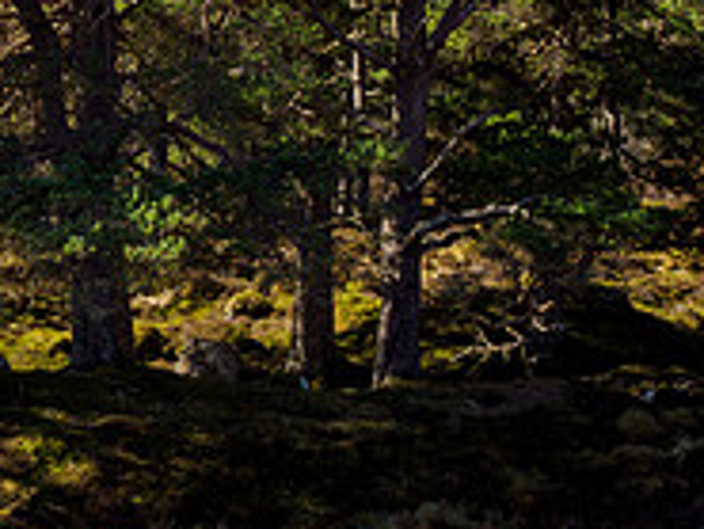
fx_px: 2381
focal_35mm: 117
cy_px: 164
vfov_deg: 12.7
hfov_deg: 16.0
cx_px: -209
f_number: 7.1
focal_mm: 18
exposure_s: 1/80
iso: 200
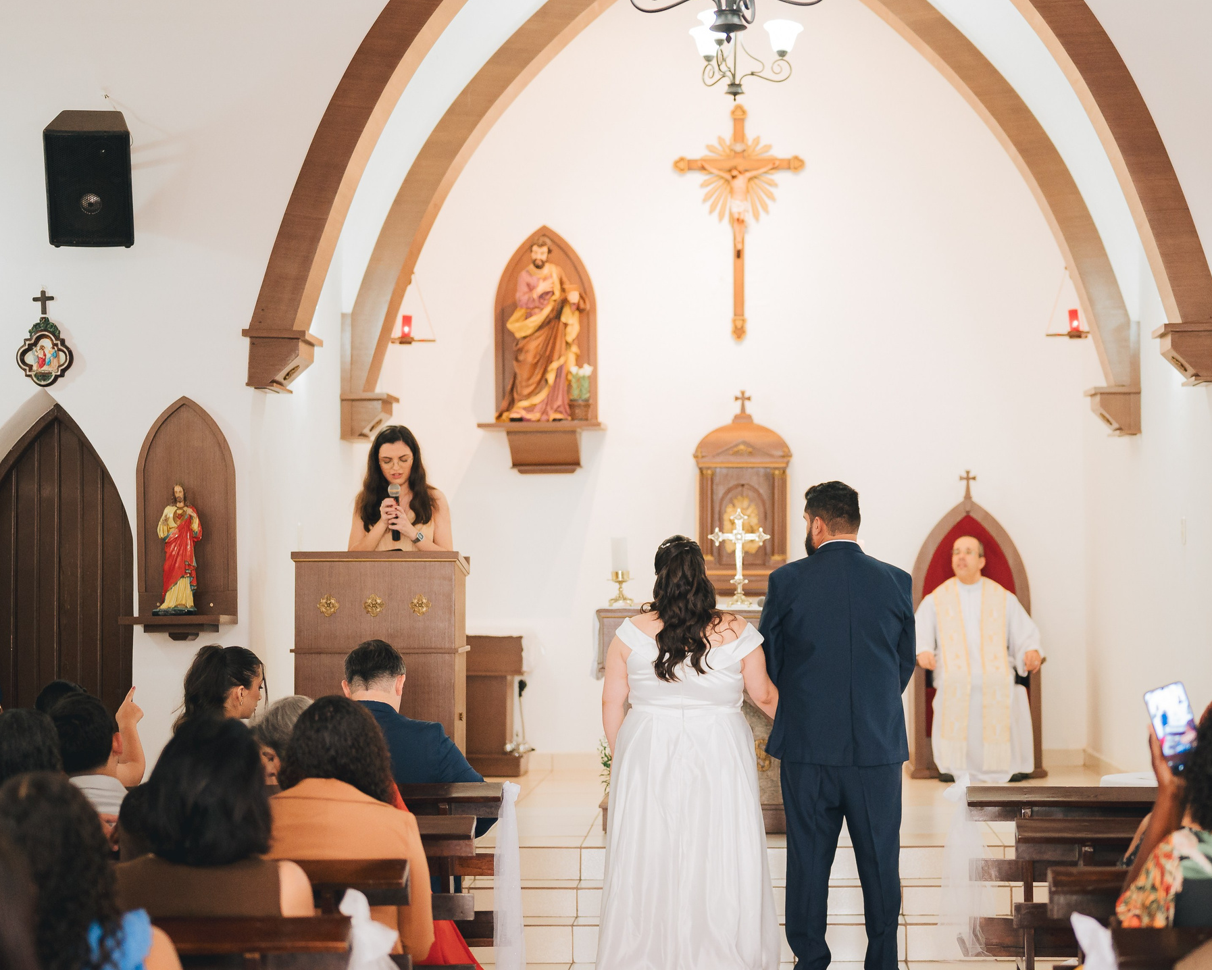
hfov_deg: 27.1
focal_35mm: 70
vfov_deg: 21.9
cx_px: 743
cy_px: 492
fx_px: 2511
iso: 2000
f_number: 1.8
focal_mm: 50
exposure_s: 1/400
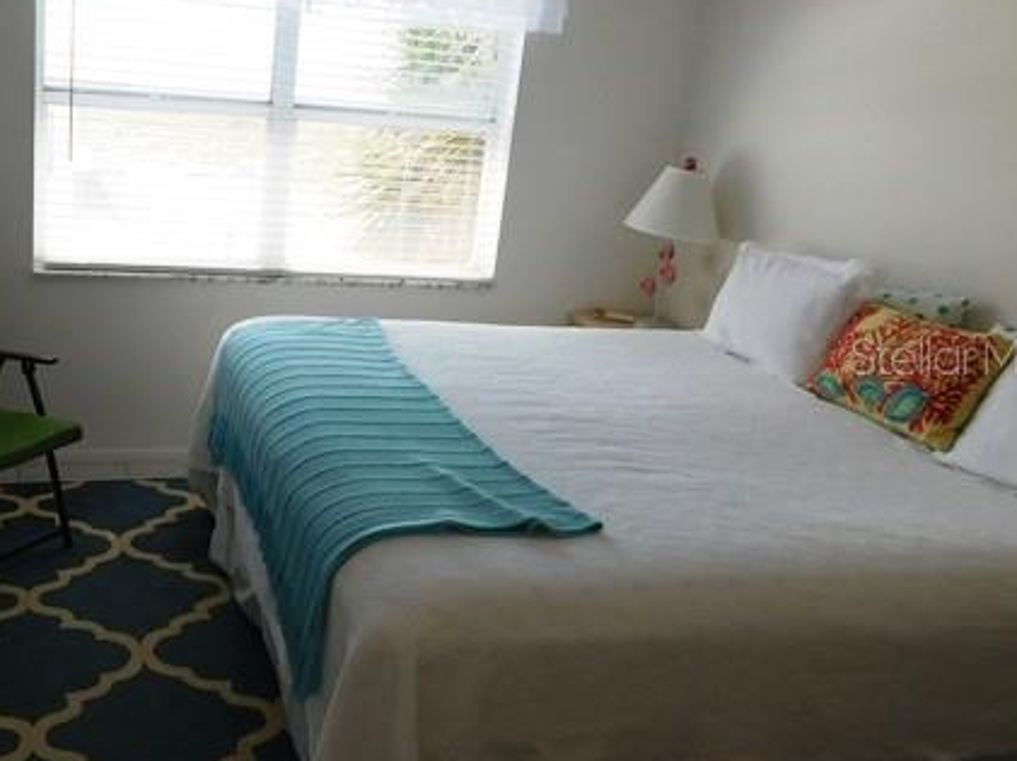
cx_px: 304
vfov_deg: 40.6
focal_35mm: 35
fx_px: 1027
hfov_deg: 51.2
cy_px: 355
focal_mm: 4
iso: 125
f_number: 3
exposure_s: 1/200
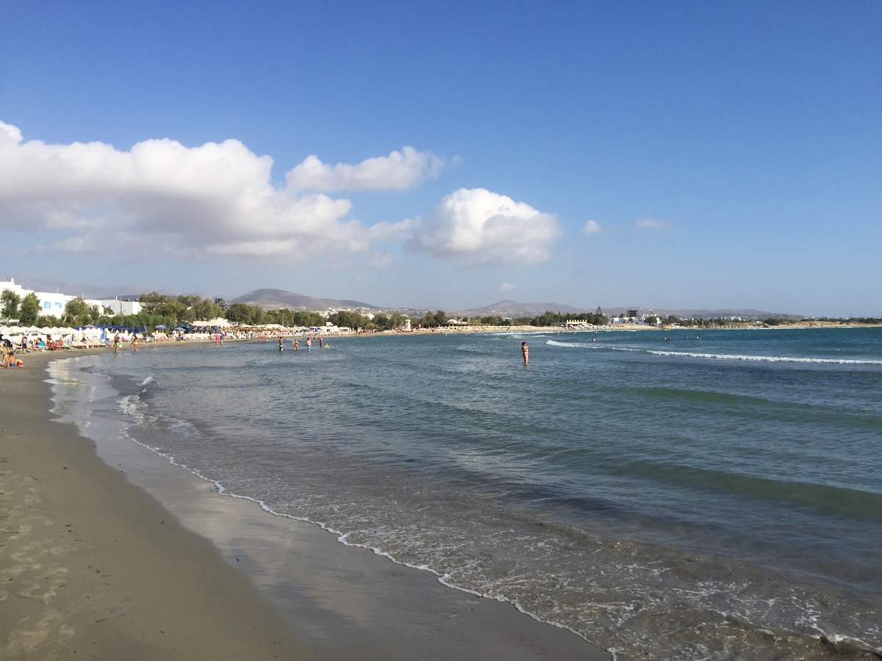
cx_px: 441
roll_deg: +0.2
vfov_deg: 48.2
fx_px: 739
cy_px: 330
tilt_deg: +0.2
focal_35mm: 29
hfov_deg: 61.7
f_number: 2.2
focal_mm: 4.15
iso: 32
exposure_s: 1/2475
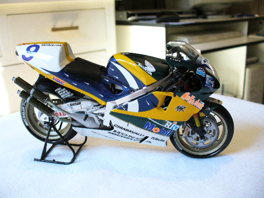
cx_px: 132
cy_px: 99
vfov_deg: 38.7
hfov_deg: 50.1
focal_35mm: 37
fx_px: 282
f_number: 2.8
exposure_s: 1/100
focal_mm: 6.1
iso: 400
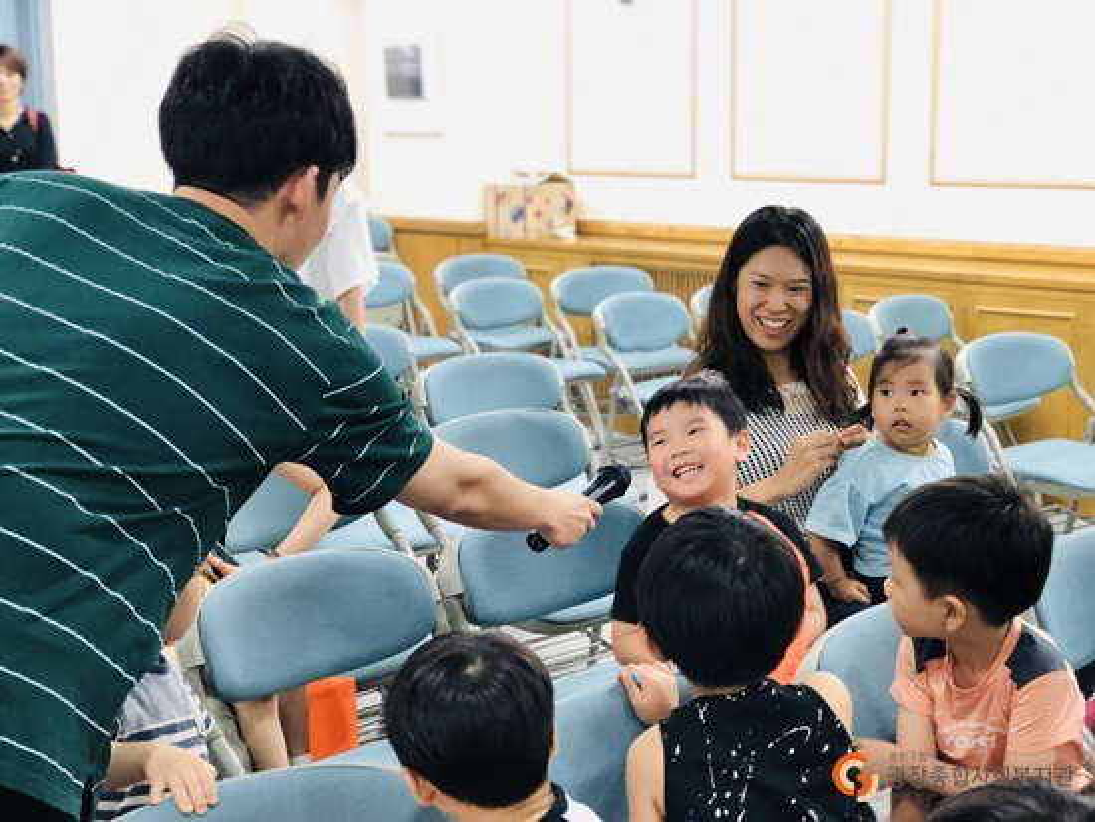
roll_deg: +0.3
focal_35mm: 57
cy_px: 411
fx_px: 1804
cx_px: 548
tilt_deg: -11.7
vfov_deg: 25.7
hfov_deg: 33.8
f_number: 2.8
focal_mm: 6.6
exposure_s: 1/30
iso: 160
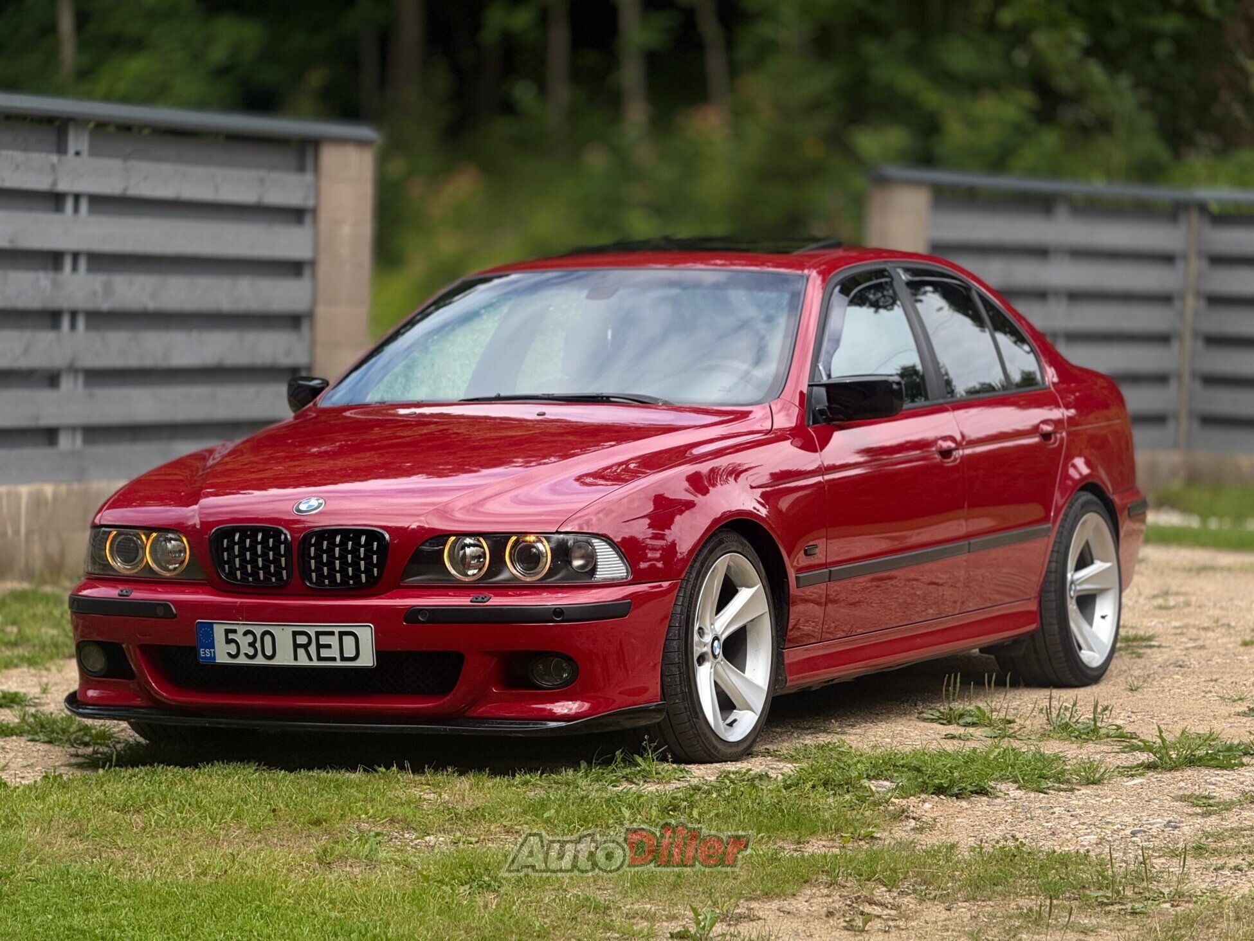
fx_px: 4348
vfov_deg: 12.4
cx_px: 627
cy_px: 470
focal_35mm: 120
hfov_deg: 16.4
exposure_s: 1/820
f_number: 2.8
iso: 50
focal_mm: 15.66
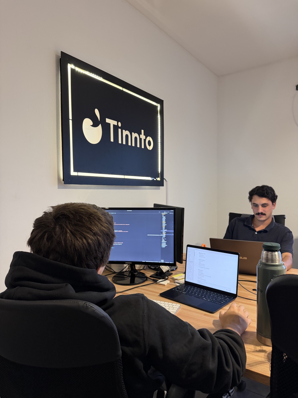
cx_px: 149
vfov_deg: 71.6
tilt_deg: -2.9
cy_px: 199
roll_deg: +0.0
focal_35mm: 24
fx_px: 275
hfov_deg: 56.8
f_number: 1.78
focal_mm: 6.76
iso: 320
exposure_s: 1/50
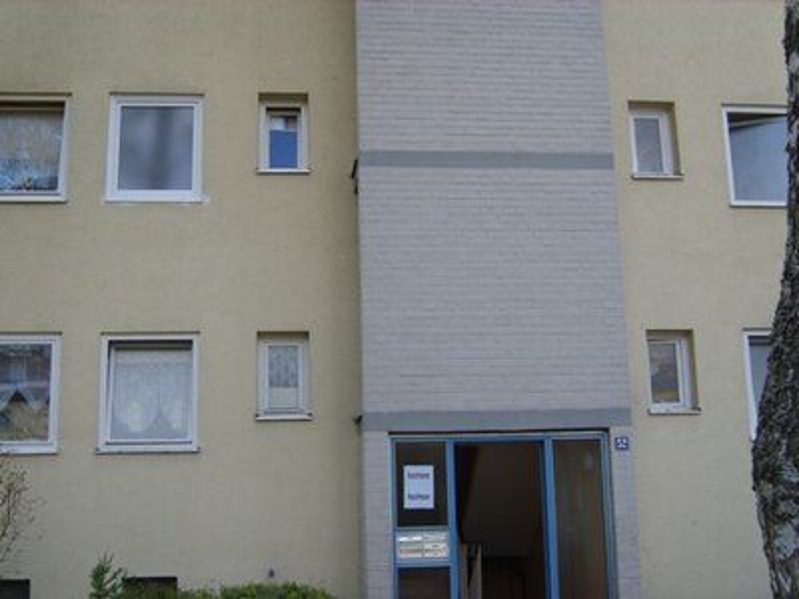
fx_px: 1016
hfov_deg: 42.9
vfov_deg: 32.9
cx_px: 400
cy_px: 300
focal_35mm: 44
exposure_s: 1/180
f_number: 3.1
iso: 50
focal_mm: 9.2
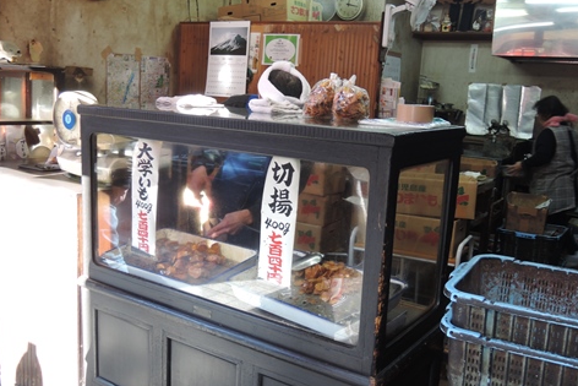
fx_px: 594
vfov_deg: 36.0
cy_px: 185
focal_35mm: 37
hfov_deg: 51.9
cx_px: 288
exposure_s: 1/50
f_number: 3.5
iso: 140
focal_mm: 7.5
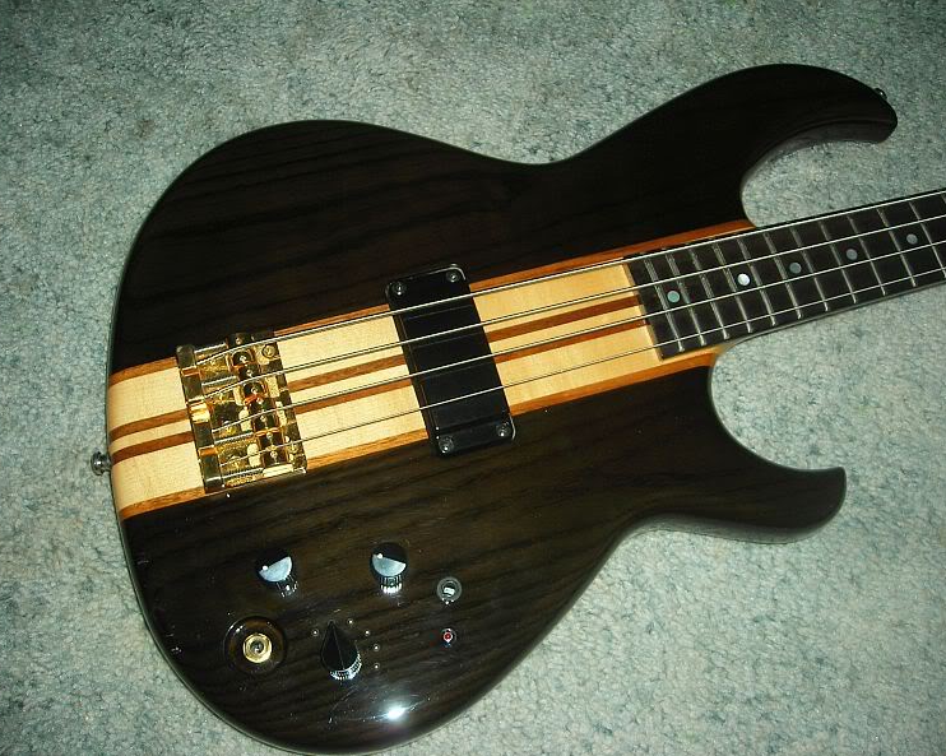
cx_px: 470
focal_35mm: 40
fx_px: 1119
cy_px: 380
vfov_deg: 37.3
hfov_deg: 45.8
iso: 50
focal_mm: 6.3
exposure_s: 1/60.1
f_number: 3.2
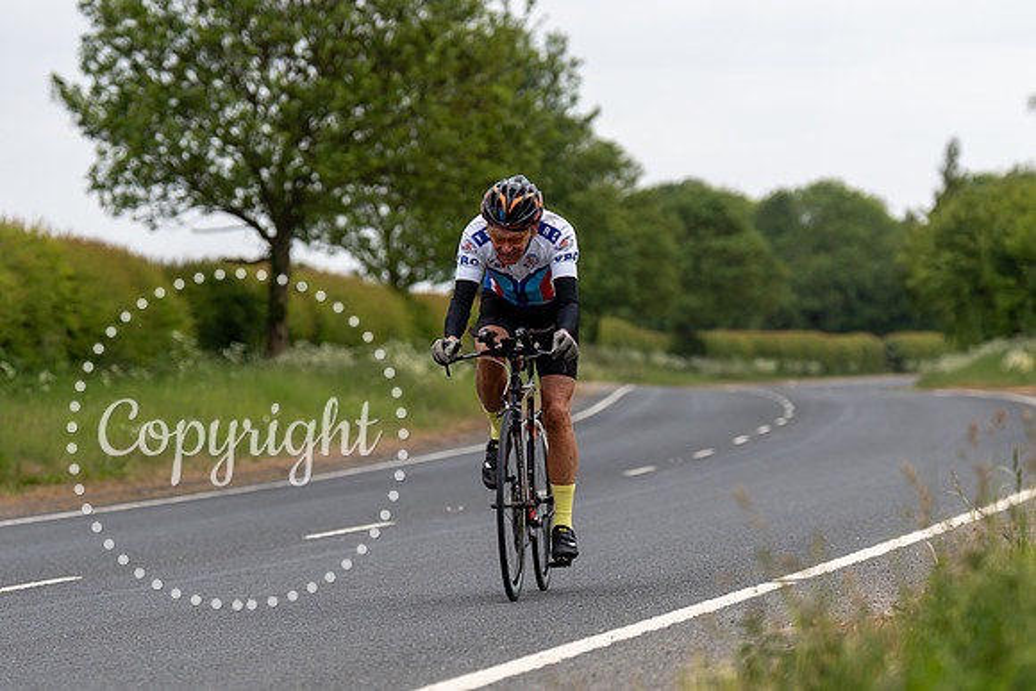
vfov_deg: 7.9
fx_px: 4975
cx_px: 521
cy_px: 394
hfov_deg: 11.9
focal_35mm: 173
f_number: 3.2
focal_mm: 108
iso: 125
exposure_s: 1/1250
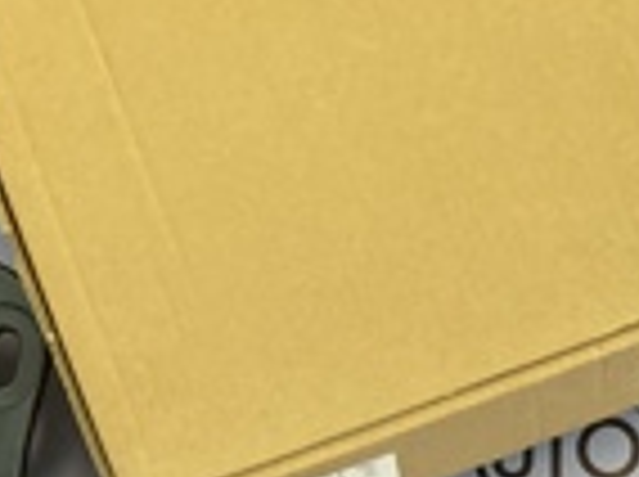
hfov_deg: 15.2
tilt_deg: -86.6
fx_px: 2322
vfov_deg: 10.4
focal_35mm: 126
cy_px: 1060
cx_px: 734
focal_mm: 3.99
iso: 80
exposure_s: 1/100
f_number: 1.8
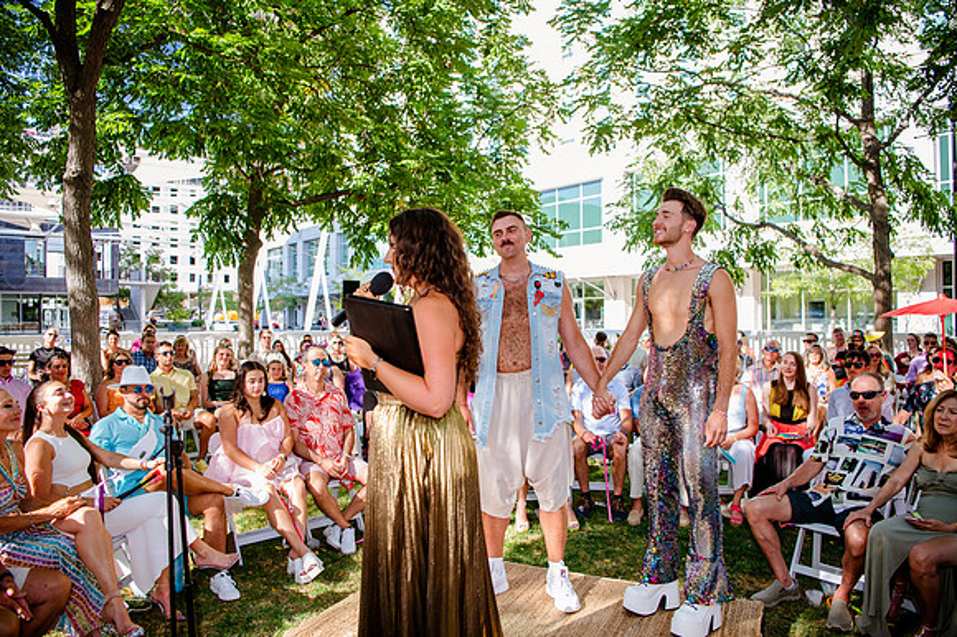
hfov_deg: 73.8
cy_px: 318
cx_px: 478
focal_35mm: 24
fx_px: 638
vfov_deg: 53.1
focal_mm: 24
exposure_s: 1/250
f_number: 2.8
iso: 200
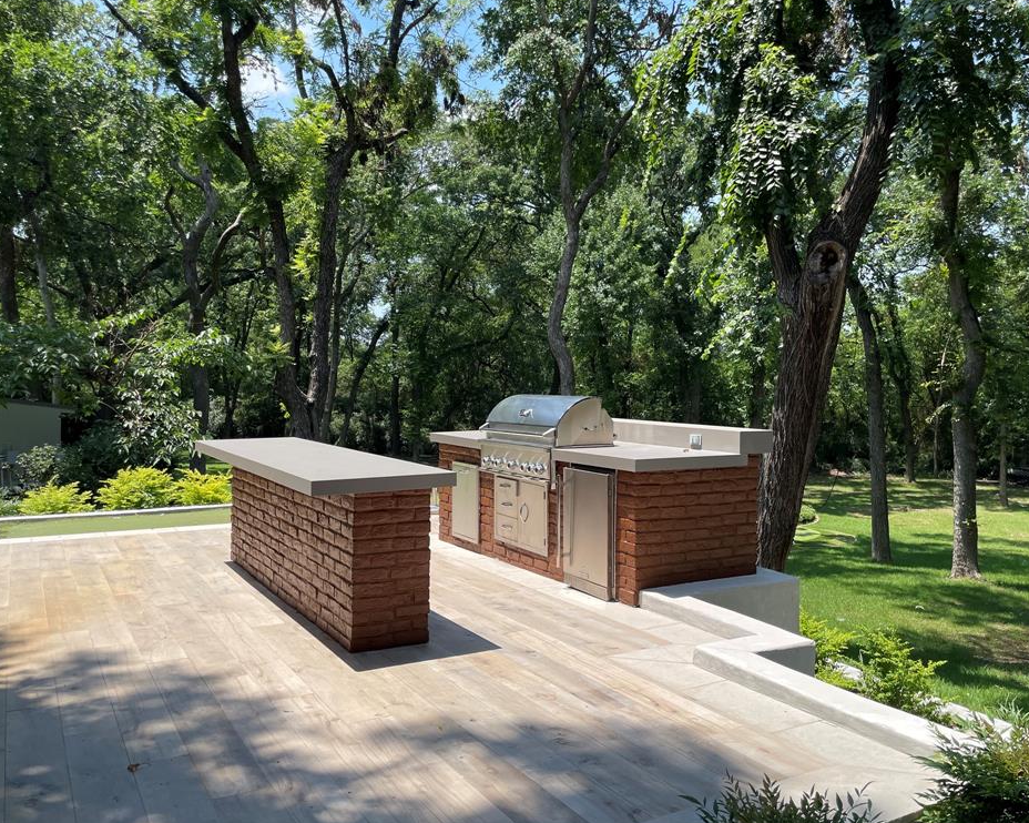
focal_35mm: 28
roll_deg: -0.5
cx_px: 526
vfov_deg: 51.5
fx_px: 853
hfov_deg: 62.2
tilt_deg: -2.9
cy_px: 409
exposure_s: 1/1855
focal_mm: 4.2
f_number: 1.6
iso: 32
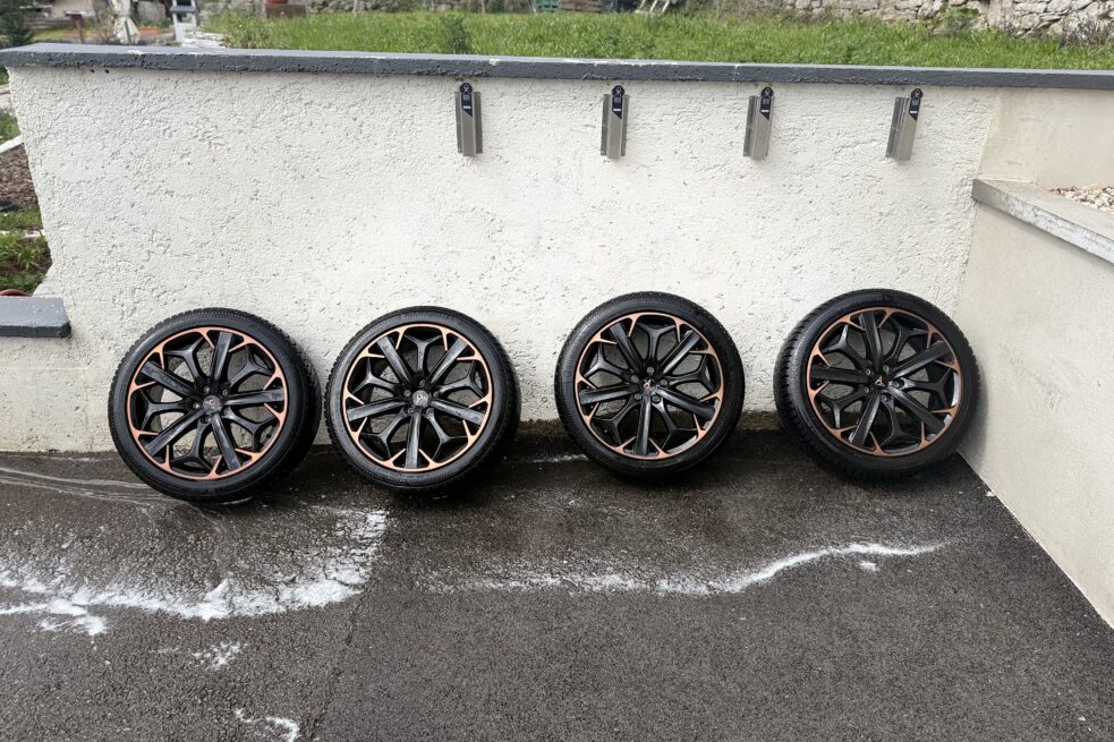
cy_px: 363
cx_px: 563
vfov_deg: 49.5
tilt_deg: -24.1
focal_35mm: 26
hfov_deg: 69.4
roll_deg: -0.5
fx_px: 804
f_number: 1.78
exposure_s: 1/3021
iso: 80
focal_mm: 6.76
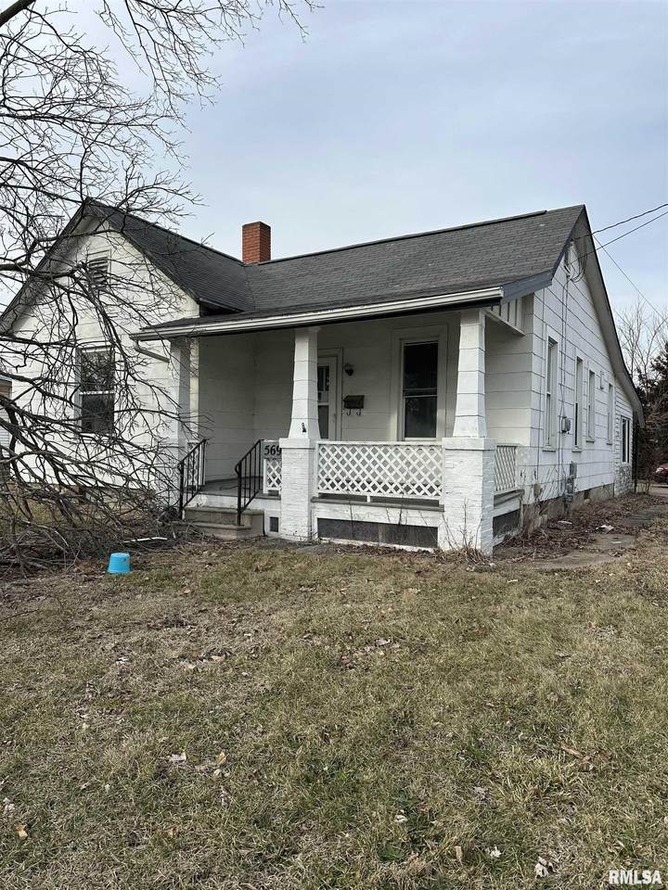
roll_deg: -1.9
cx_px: 334
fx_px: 618
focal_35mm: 24
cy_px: 445
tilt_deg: -0.3
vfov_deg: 71.6
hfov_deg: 56.8
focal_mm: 6.86
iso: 80
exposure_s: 1/2110
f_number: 1.78
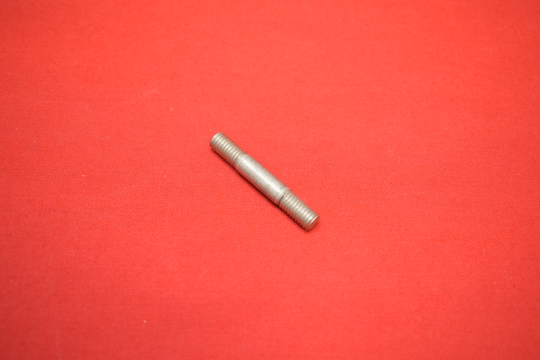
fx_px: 698
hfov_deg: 42.3
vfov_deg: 29.0
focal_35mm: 46
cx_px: 270
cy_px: 180
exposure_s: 1/125
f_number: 5
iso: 2000
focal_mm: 31
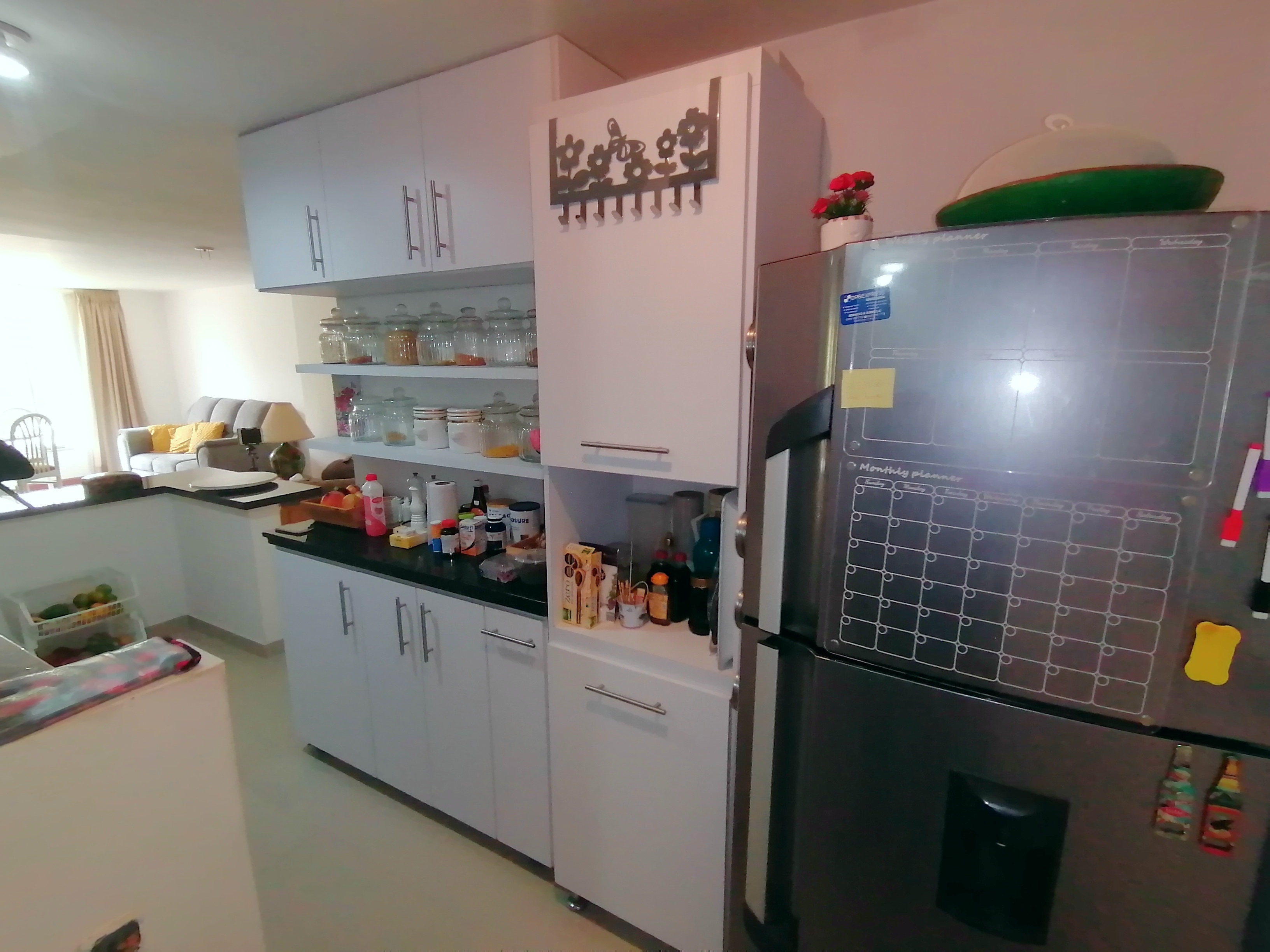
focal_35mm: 17
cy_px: 476
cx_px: 635
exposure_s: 1/33.3
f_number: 2.4
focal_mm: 2.7
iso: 200
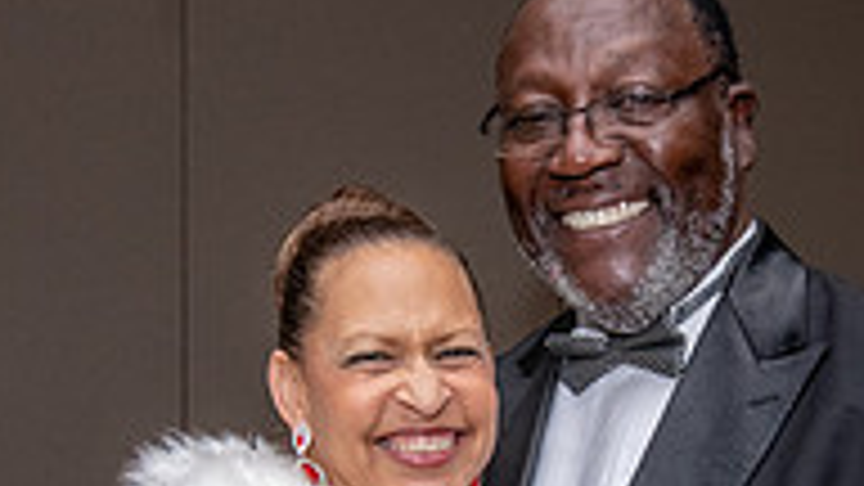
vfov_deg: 12.8
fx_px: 2131
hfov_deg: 22.9
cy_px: 533
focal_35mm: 93
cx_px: 521
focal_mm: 20
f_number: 6.3
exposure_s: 1/125
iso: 400
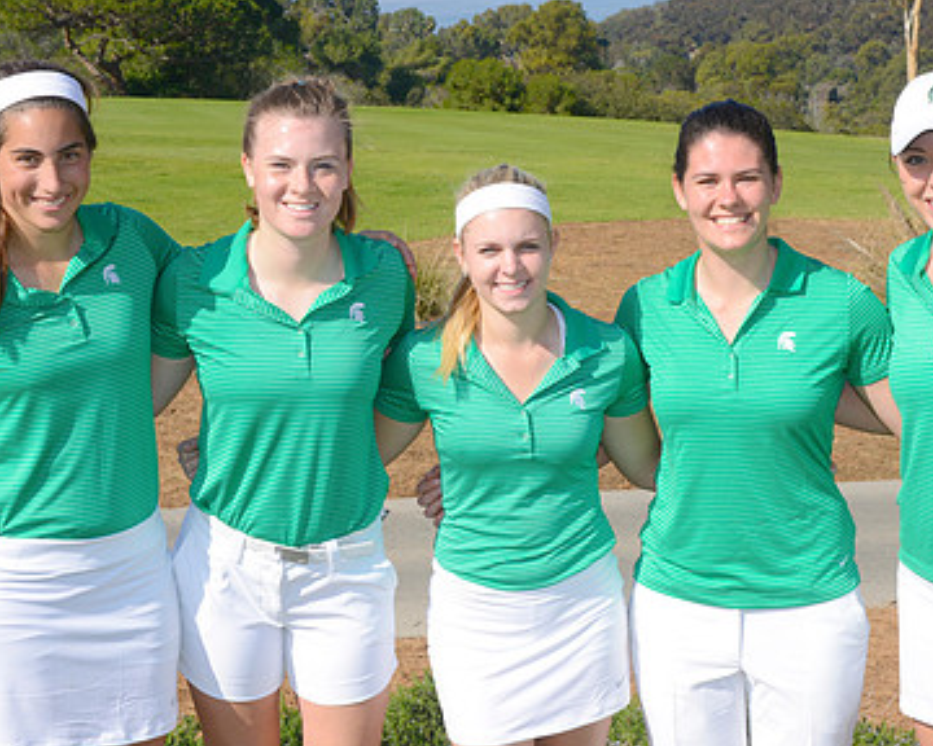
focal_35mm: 68
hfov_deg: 27.9
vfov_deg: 22.5
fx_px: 1878
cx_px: 531
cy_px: 405
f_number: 14
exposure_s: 1/250
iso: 250
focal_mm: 45
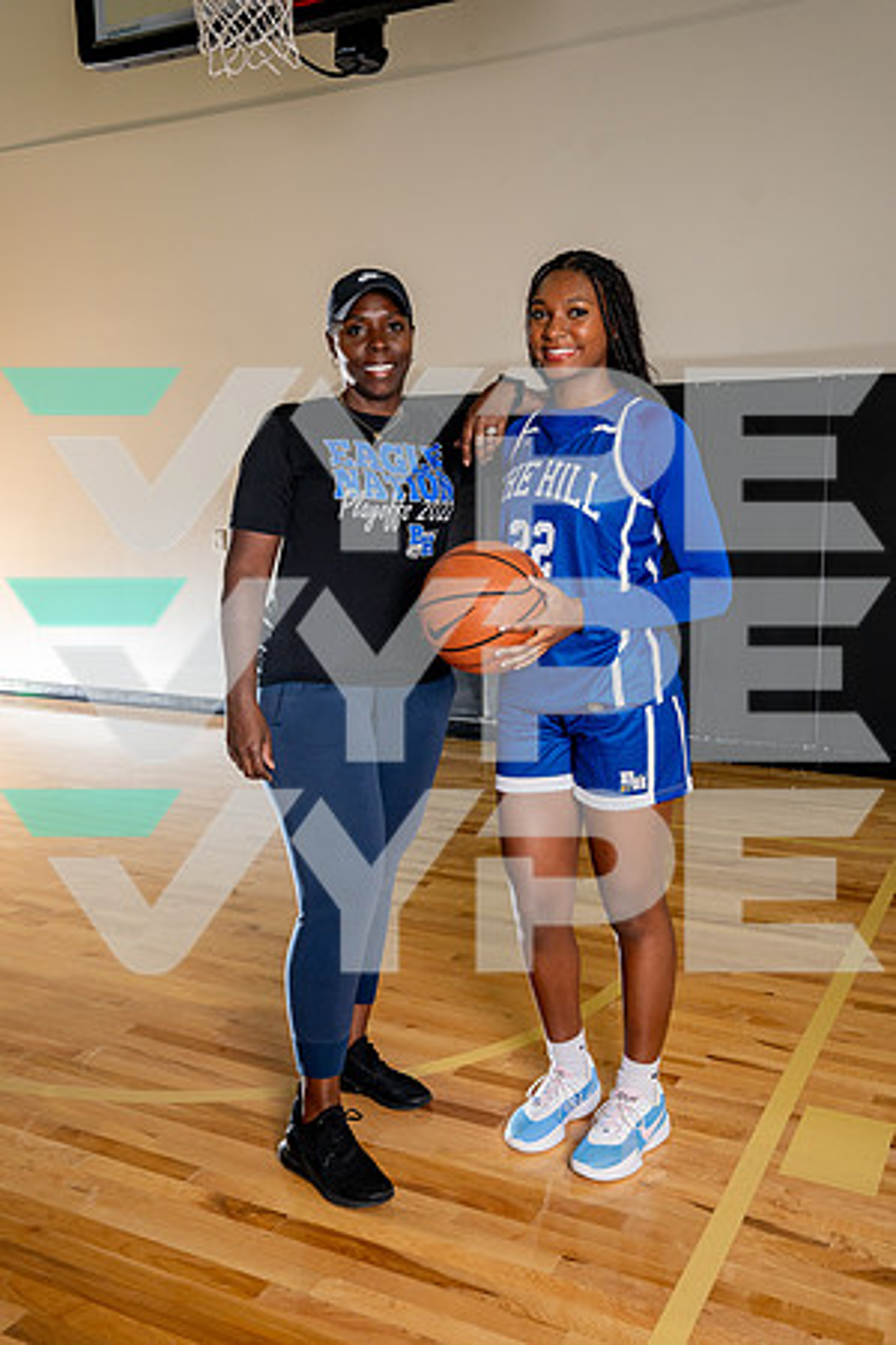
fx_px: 1195
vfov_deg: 58.7
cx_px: 448
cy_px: 672
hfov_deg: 41.1
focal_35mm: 32
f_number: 7.1
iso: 640
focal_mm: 32
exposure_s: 1/200
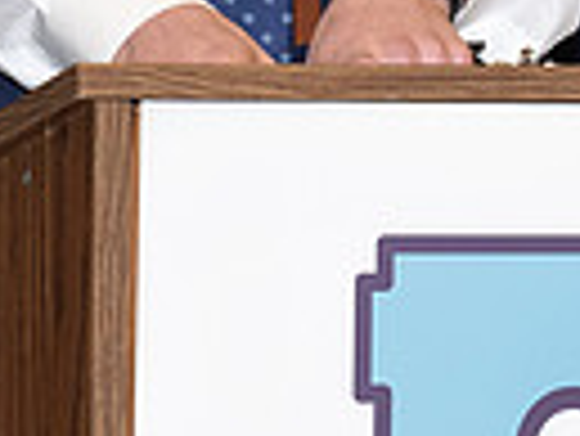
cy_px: -239
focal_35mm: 732
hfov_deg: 2.7
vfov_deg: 2.0
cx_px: 597
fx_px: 12276
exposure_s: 1/80
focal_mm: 97
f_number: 5.6
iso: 640
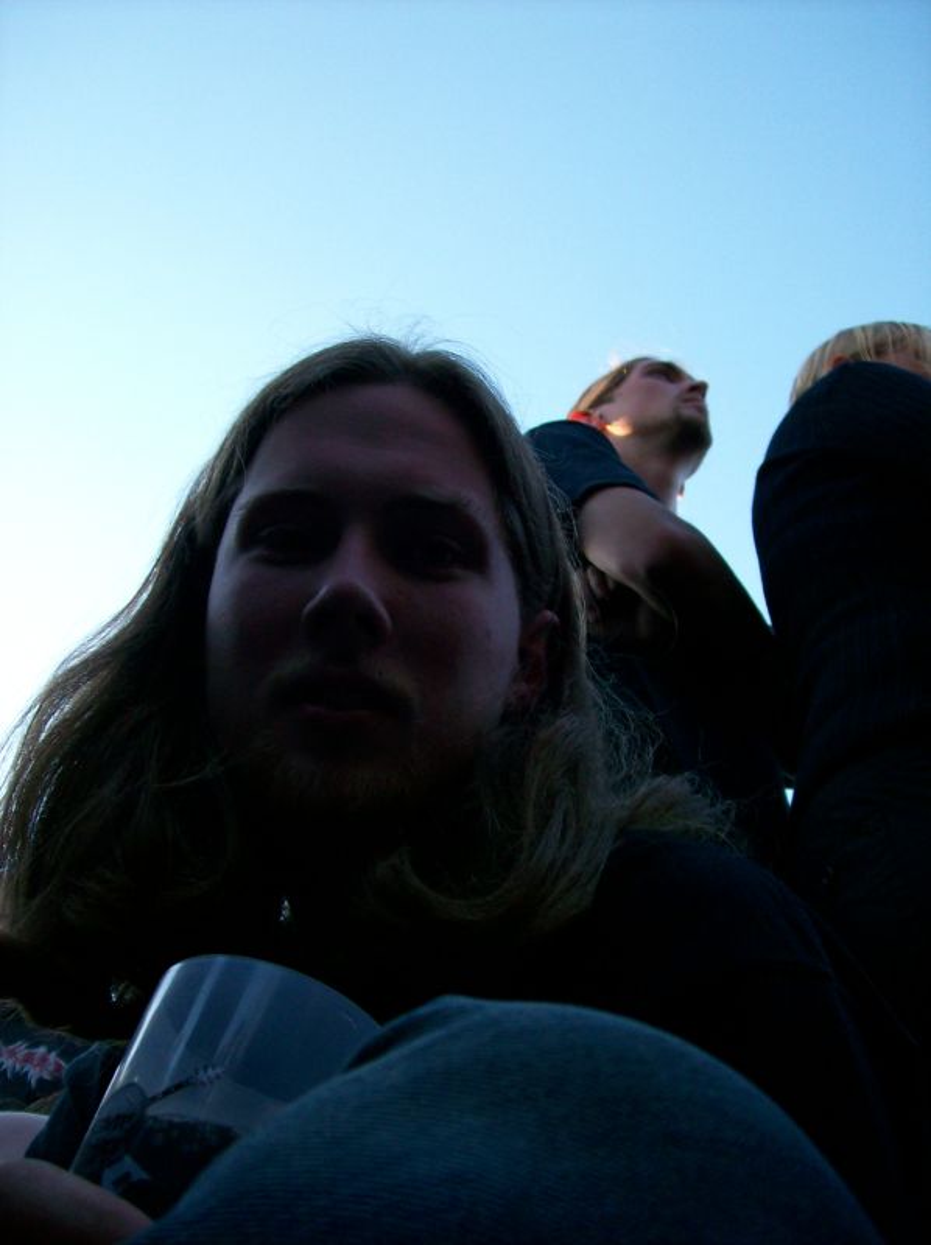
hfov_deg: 39.6
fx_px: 1294
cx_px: 466
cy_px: 622
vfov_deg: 51.4
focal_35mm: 36
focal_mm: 6
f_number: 2.7
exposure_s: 1/134
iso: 80
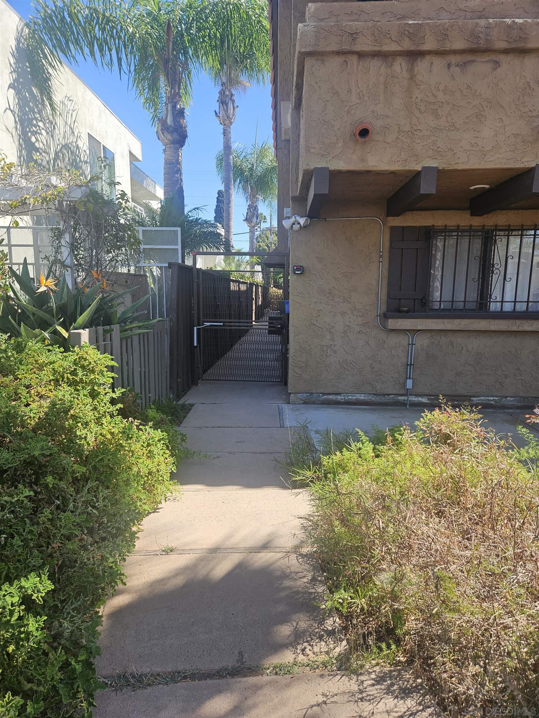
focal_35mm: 23
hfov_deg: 58.9
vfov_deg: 73.9
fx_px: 478
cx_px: 270
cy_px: 359
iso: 25
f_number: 1.8
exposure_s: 1/684
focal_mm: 5.4
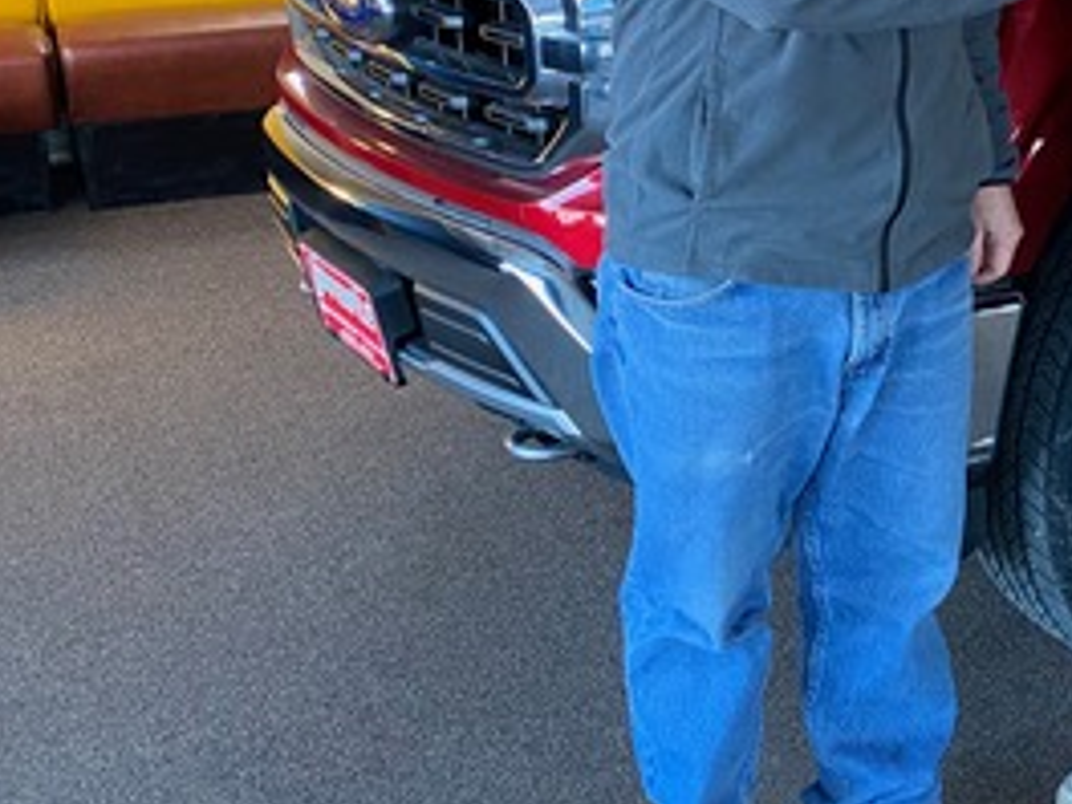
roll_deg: -0.2
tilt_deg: -14.3
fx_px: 1951
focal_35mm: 63
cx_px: 1161
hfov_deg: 28.1
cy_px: 130
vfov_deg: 22.9
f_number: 1.8
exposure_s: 1/60
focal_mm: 4.25
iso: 100
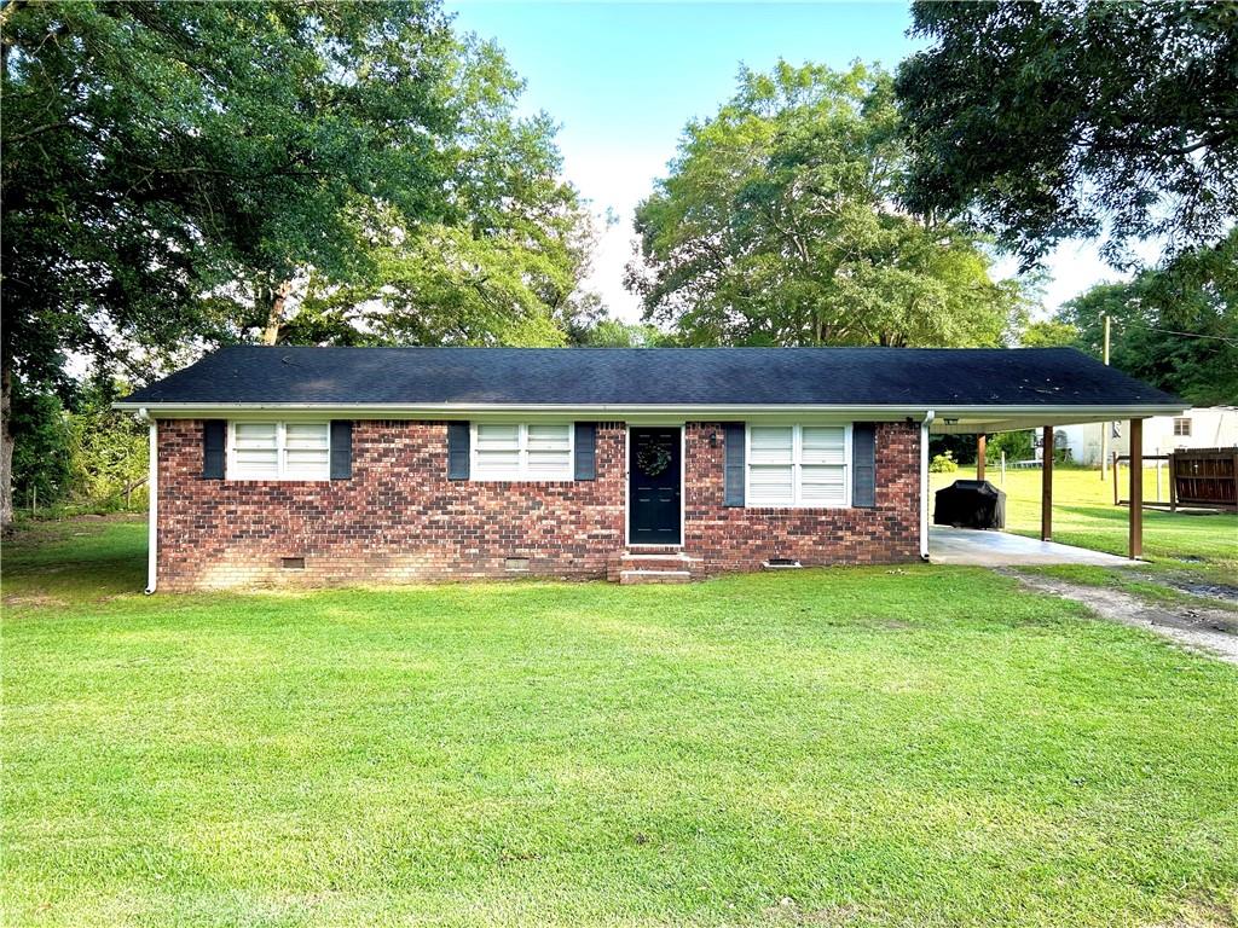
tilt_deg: -1.0
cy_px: 464
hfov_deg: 67.3
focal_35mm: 26
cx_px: 619
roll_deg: -0.4
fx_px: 930
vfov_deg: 53.1
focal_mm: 5.7
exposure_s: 1/260
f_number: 1.5
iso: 40
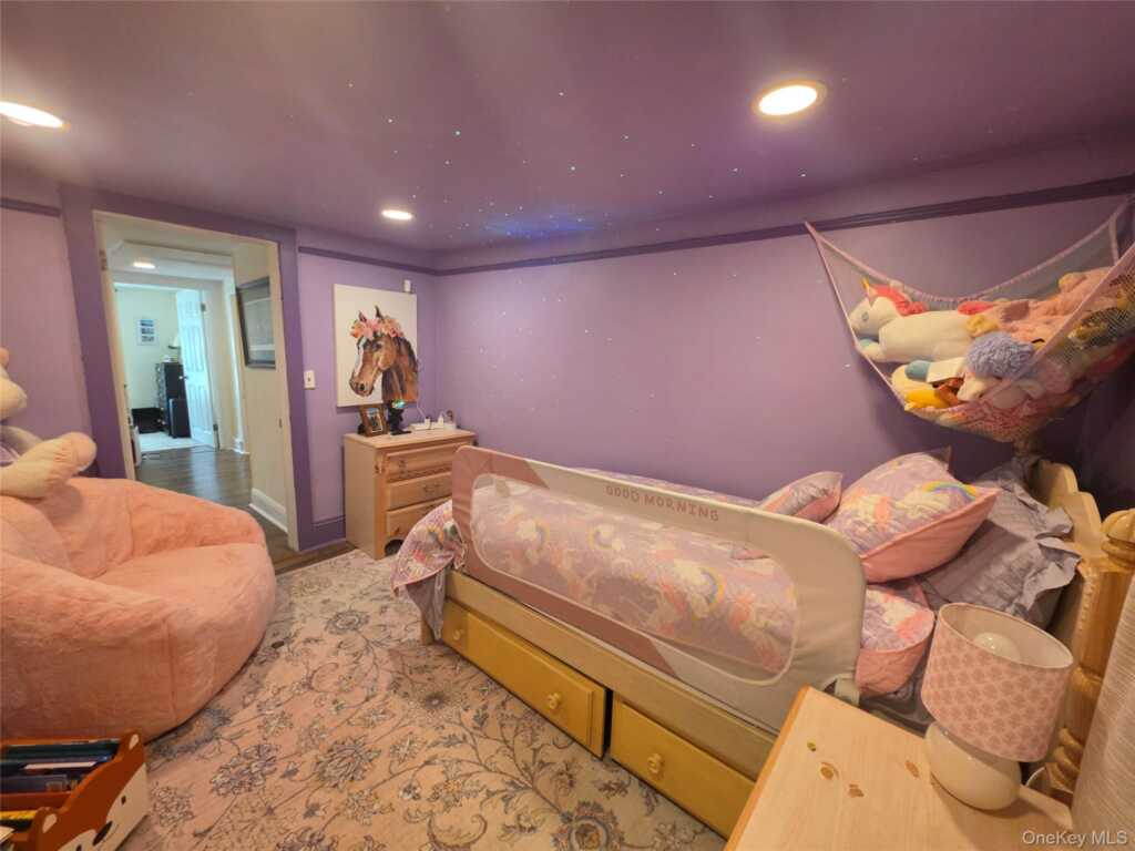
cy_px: 426
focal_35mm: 13
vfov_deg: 89.9
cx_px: 568
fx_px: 426
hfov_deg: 106.2
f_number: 1.9
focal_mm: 2.2
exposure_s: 1/120
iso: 250
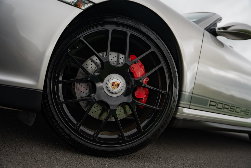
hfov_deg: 65.5
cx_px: 126
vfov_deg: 46.4
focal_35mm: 28
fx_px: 195
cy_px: 84
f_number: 2.8
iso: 160
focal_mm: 28
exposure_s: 1/400
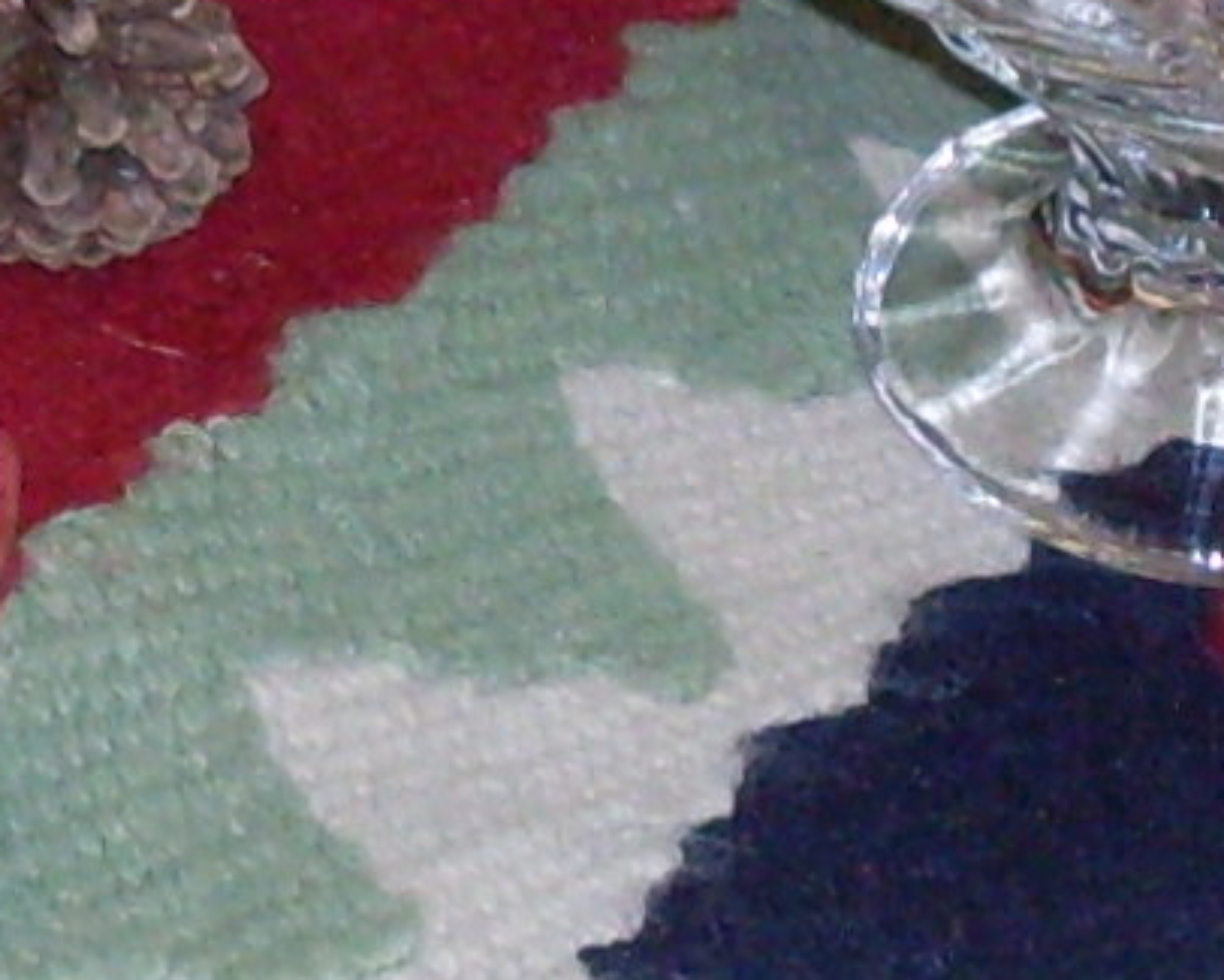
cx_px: -419
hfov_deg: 6.4
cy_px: -335
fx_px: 10798
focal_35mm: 298
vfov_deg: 5.2
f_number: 2.8
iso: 100
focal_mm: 6.3
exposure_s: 1/45
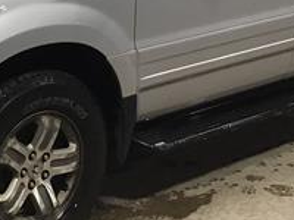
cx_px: 68
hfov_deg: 19.7
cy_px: -32
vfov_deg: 14.5
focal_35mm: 99
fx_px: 841
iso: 64
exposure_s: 1/30
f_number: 2.4
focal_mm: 3.3
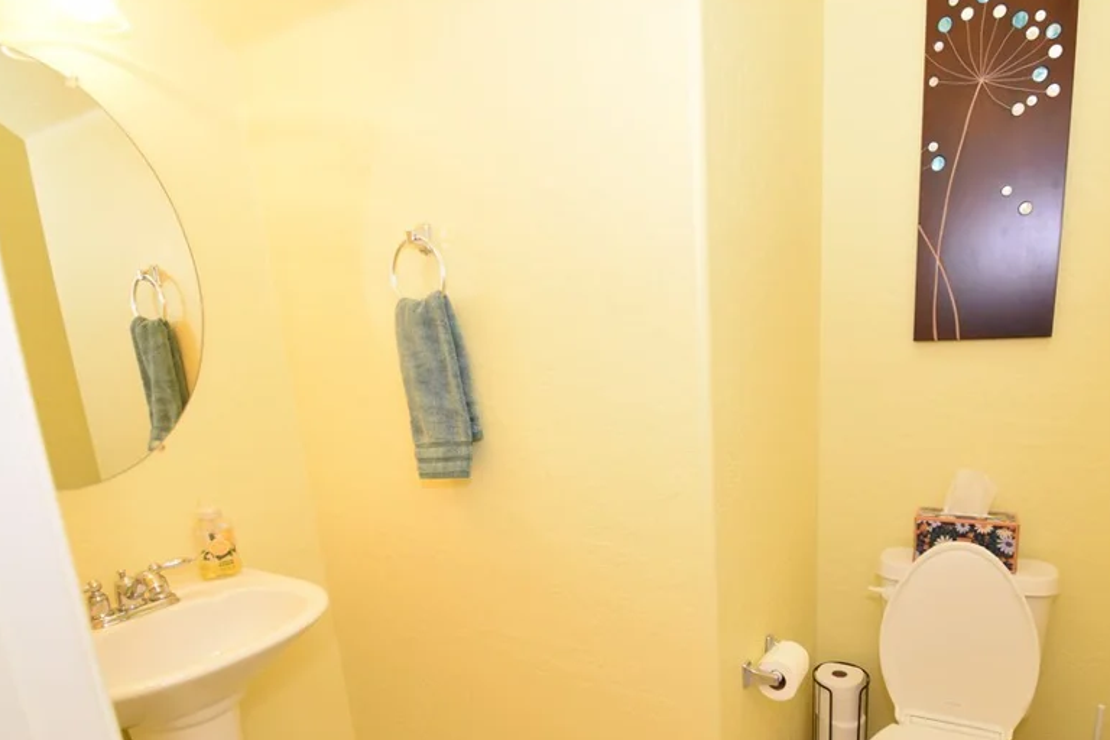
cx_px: 669
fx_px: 617
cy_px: 485
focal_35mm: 20
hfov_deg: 82.9
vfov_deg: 60.7
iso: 400
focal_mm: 10
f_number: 5.6
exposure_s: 1/30
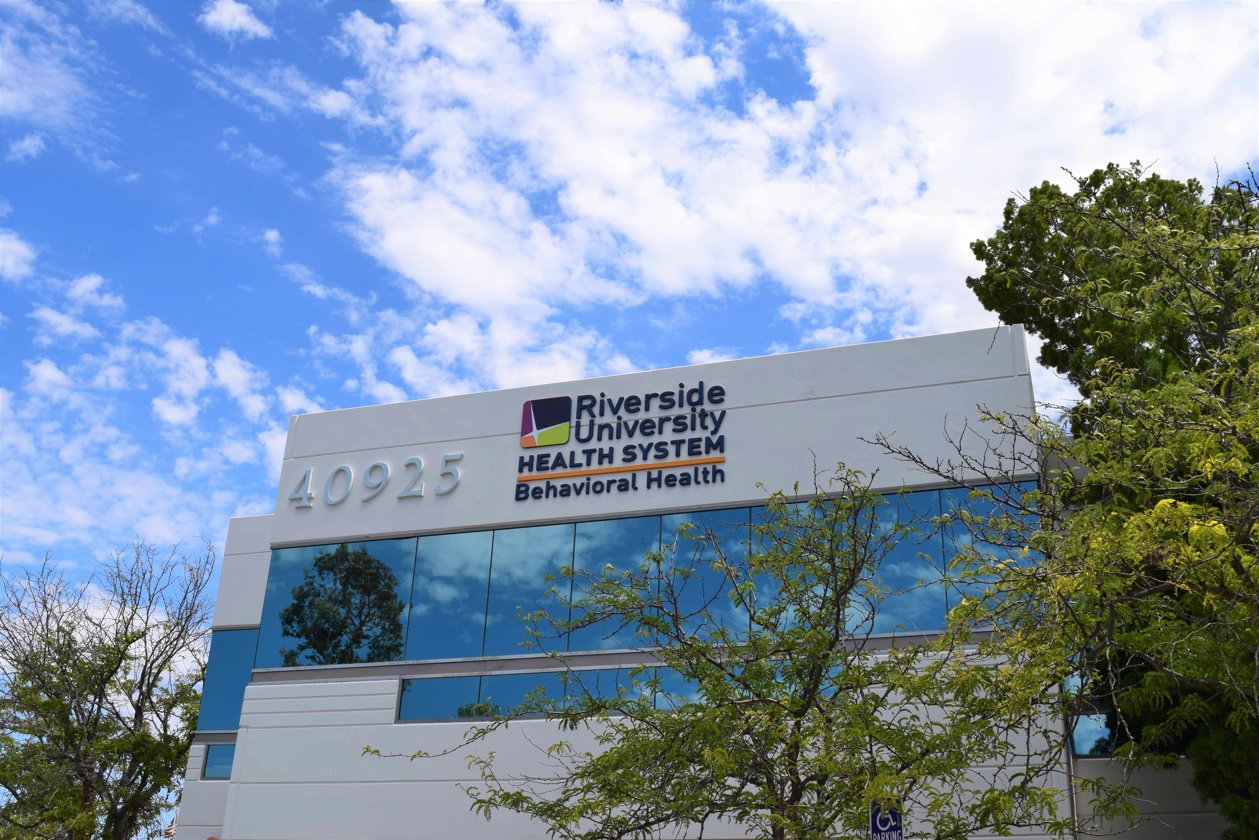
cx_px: 630
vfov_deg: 35.5
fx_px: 1311
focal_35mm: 38
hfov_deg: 51.3
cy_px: 420
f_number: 11
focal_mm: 25
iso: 220
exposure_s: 1/500
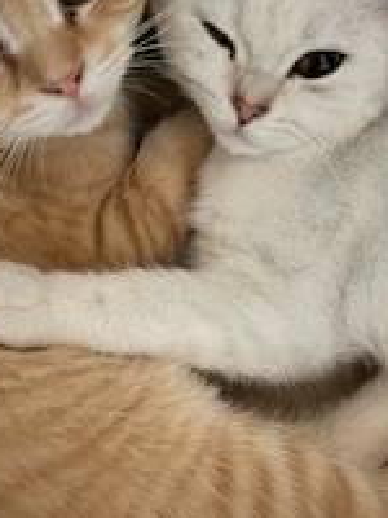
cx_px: 186
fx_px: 717
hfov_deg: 30.3
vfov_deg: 39.0
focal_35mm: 48
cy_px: 365
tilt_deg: -73.0
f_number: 1.78
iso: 1600
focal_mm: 6.76
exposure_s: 1/25
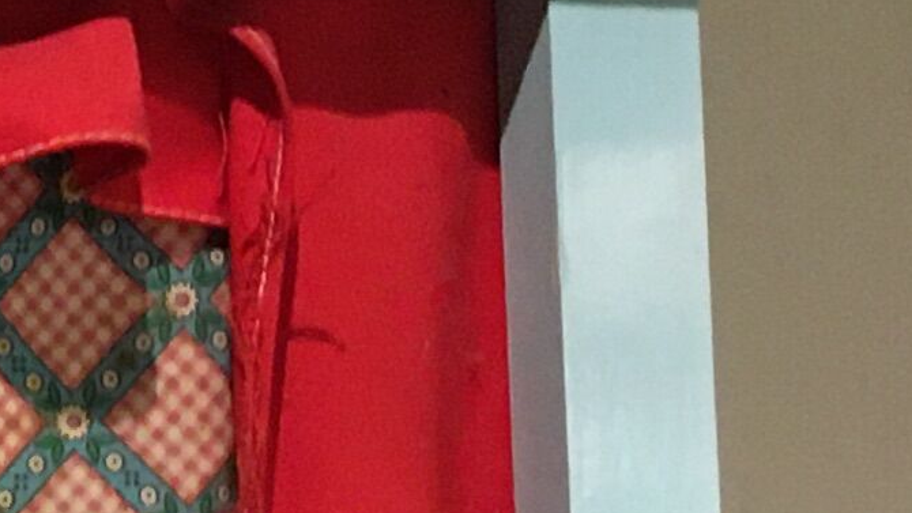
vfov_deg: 6.3
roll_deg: +2.3
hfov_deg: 10.0
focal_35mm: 190
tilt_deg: +2.1
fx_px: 4595
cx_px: -1206
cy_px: 652
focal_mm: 4.15
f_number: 2.2
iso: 160
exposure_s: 1/33
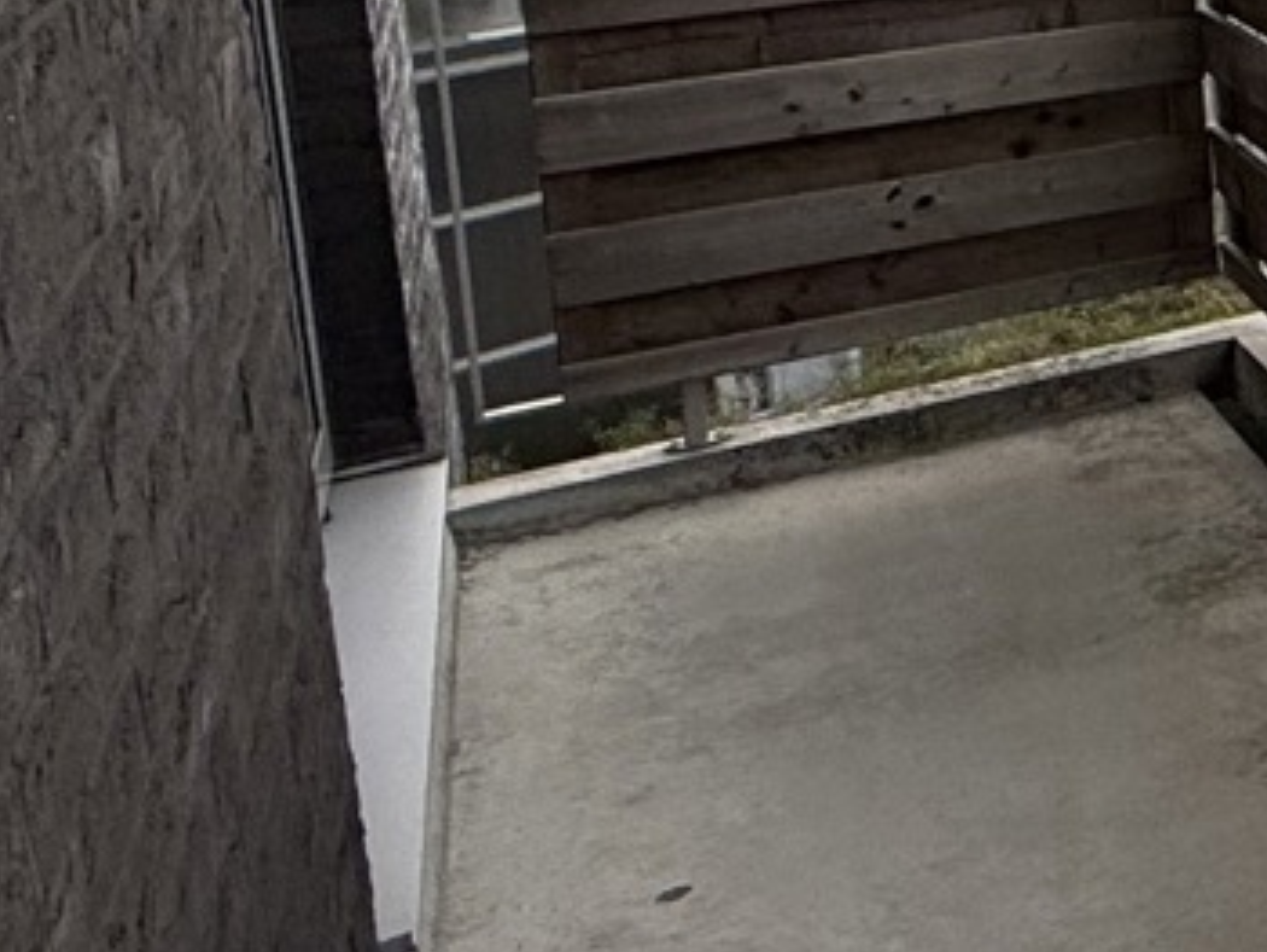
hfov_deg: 19.7
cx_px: 2429
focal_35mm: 64
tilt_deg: -6.1
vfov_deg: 21.1
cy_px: -250
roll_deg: +1.8
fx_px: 2344
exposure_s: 1/315
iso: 50
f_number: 2.2
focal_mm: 2.22
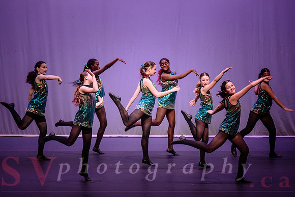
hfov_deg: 14.6
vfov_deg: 9.8
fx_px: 1151
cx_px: 155
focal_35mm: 140
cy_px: 115
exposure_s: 1/320
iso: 1600
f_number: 3.2
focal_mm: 120
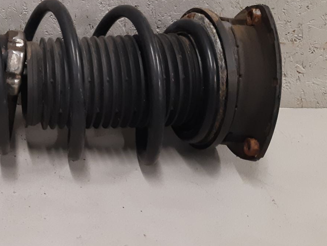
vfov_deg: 24.2
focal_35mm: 60
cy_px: 60
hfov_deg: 28.7
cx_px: -45
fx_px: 567
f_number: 1.7
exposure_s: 1/50
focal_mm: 3.93
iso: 160
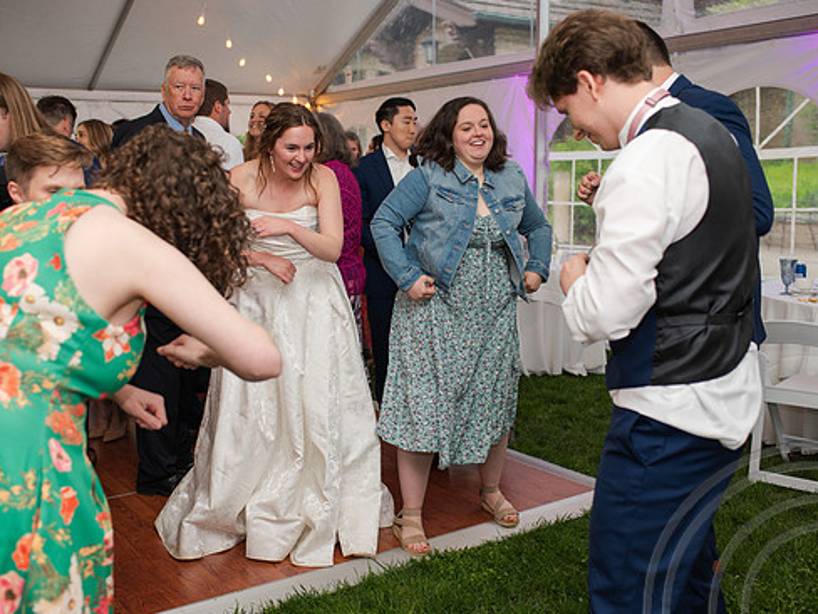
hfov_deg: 46.8
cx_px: 384
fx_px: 945
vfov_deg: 36.0
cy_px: 320
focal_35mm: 40
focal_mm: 35
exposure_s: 1/200
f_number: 3.2
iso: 800
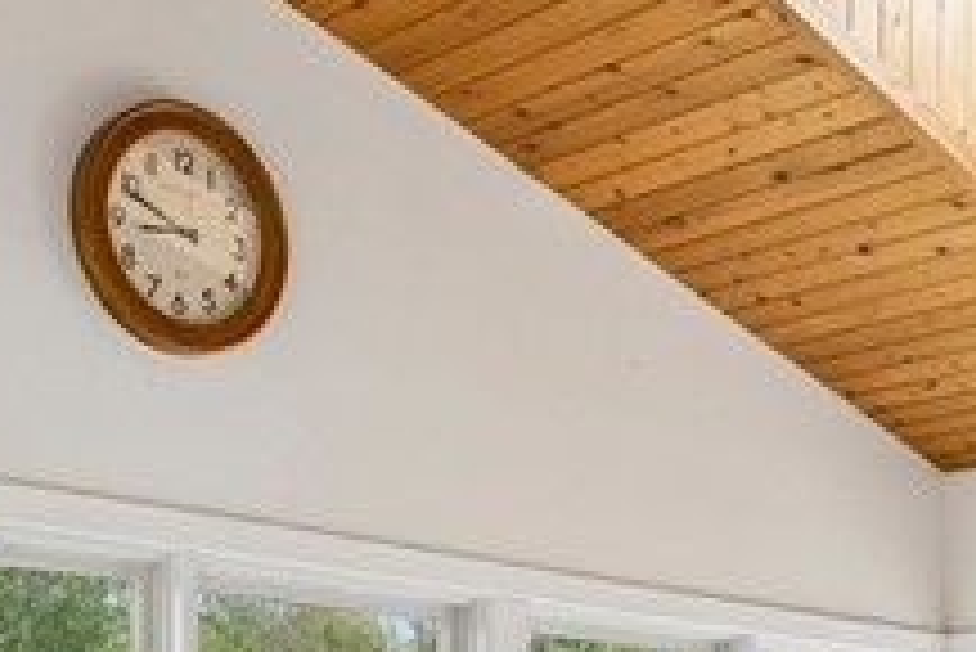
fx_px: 1899
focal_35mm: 70
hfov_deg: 28.8
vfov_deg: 17.9
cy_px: 902
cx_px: 508
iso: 200
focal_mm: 14
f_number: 7.1
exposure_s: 1/40
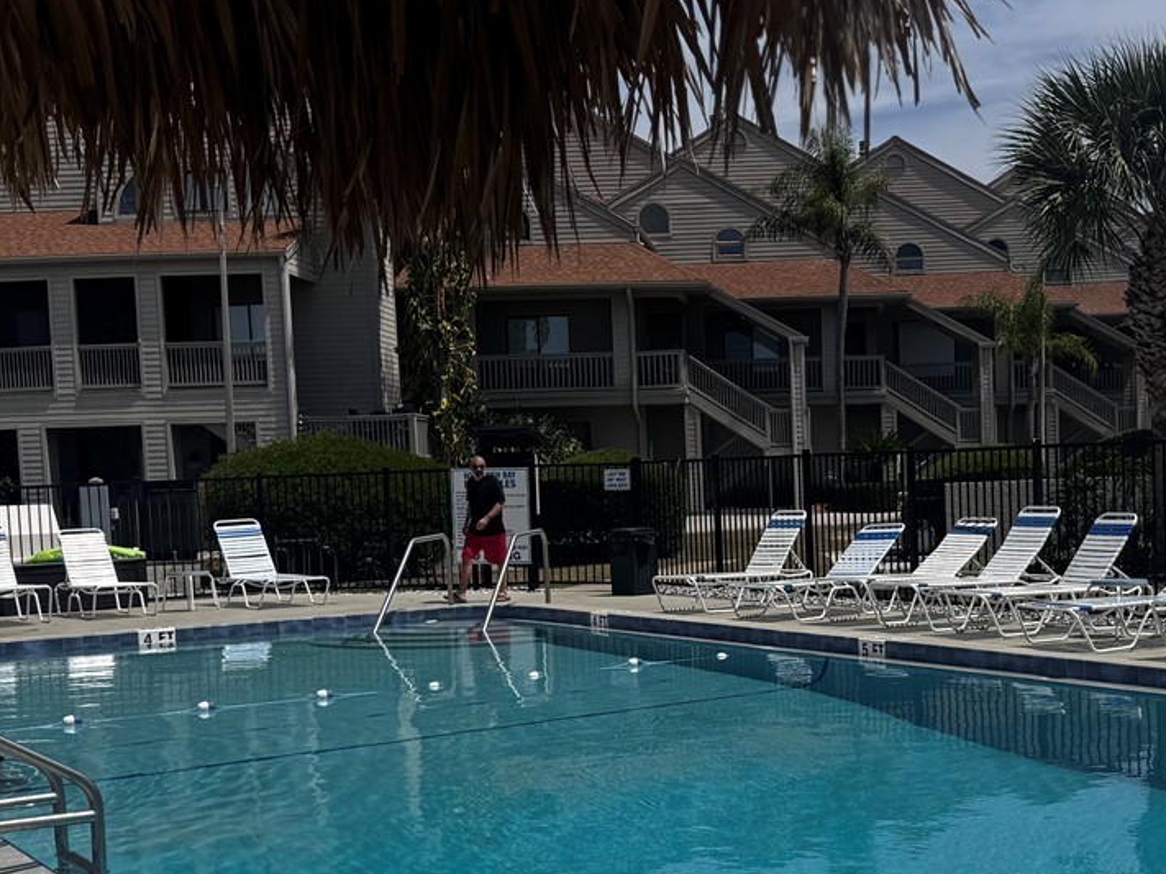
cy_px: 623
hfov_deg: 35.1
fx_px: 1819
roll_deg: +2.9
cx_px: 797
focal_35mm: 54
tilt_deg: -4.8
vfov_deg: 26.8
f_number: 1.78
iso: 80
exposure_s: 1/10417
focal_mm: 6.76
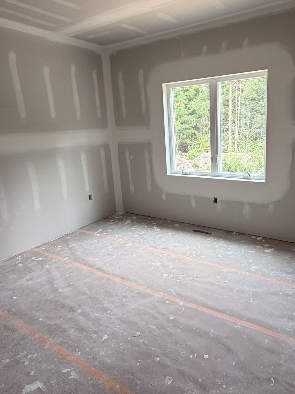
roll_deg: +4.1
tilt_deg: -12.8
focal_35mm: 24
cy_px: 179
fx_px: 273
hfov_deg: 56.3
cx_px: 179
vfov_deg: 71.4
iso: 125
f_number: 2.2
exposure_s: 1/121
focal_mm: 2.22
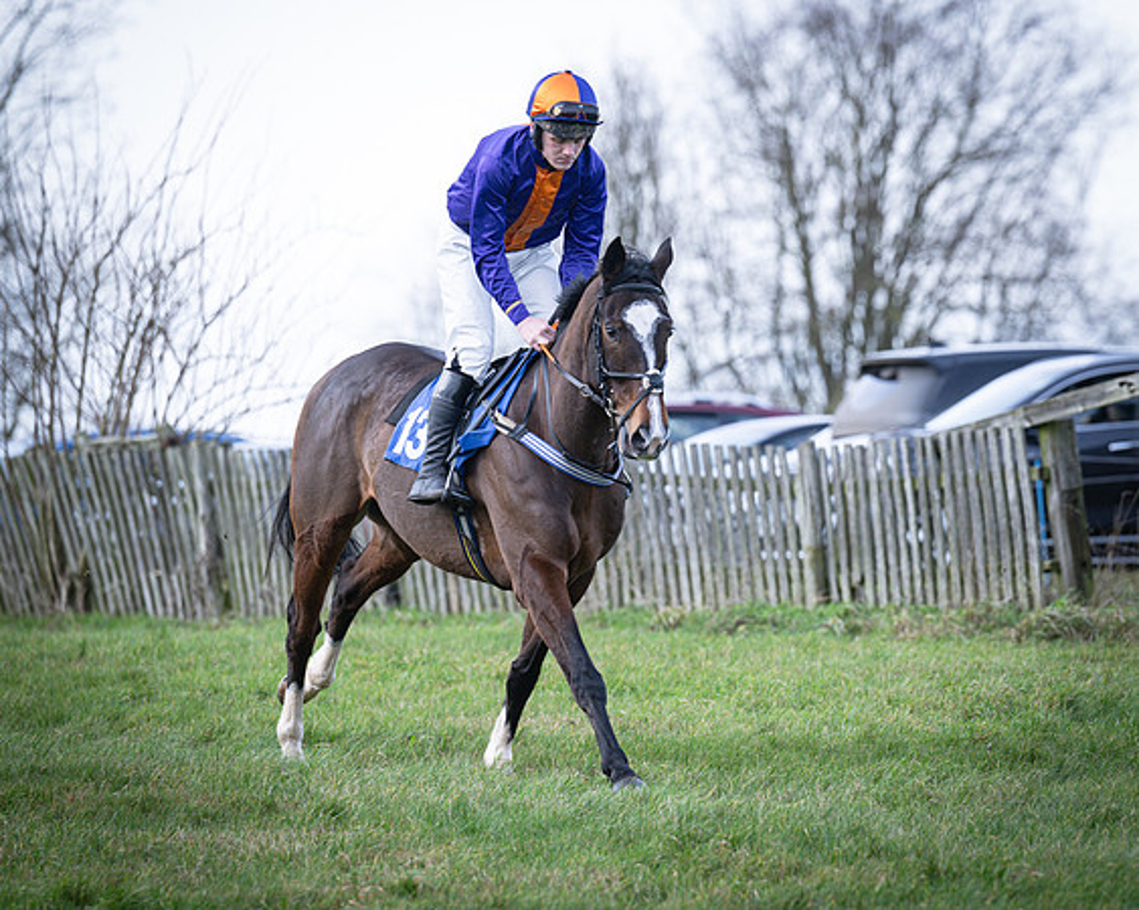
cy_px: 455
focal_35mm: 301
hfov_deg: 6.4
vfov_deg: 5.1
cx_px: 737
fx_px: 10158
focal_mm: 190
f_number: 4
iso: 400
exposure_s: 1/800
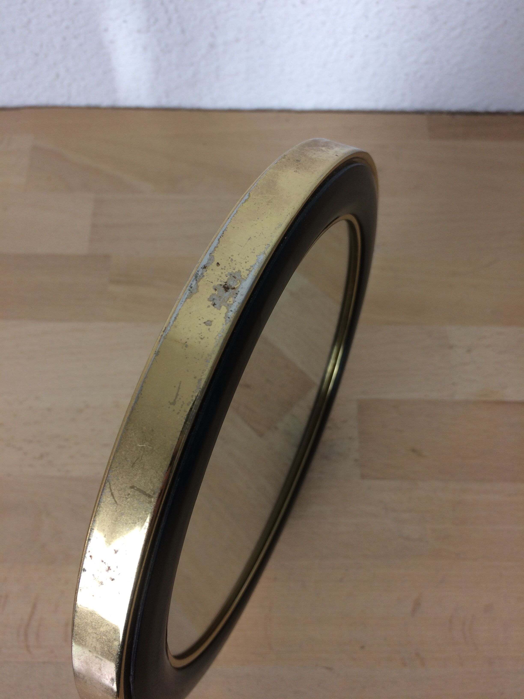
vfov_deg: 61.7
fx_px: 585
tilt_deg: -70.0
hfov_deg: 48.2
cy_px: 350
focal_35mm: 29
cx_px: 262
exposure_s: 1/50
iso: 50
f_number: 2.2
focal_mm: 4.15
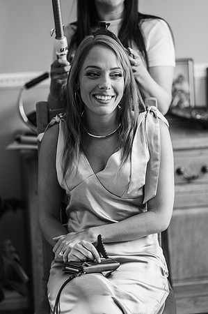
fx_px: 738
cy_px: 157
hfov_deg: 16.0
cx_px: 104
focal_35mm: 85
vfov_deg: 23.9
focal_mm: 85
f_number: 1.8
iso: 640
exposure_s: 1/200
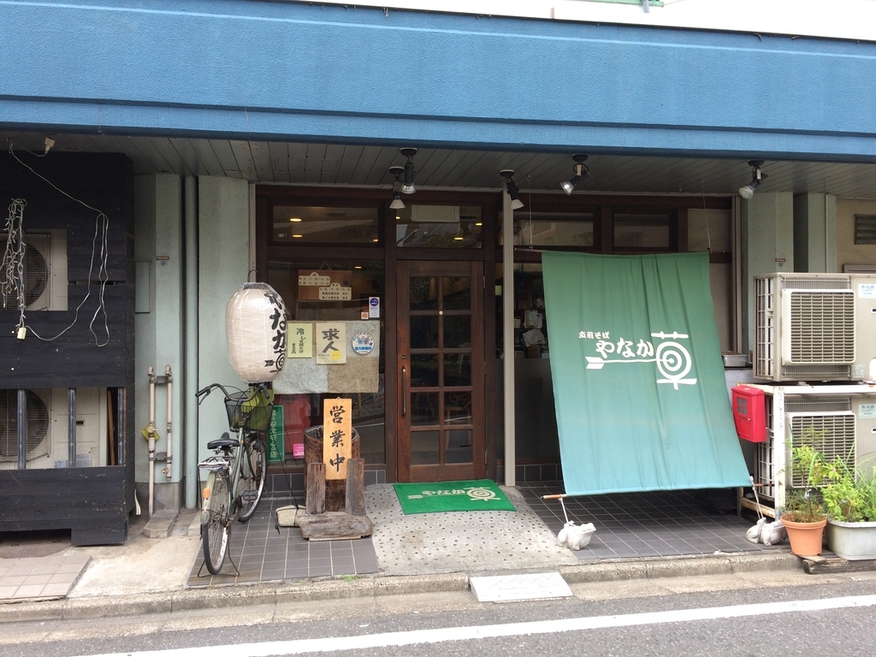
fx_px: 734
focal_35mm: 29
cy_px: 328
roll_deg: -0.9
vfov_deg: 48.2
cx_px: 438
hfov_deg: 61.7
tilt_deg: +1.6
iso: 32
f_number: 2.2
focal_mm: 4.15
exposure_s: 1/120
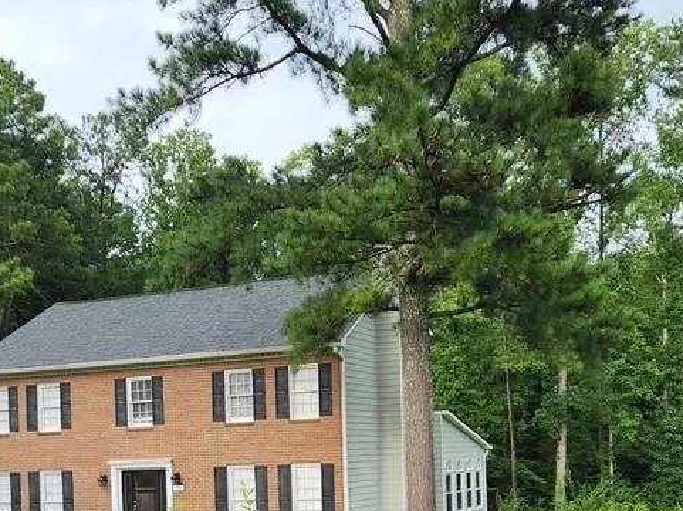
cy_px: 453
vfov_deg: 28.6
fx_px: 966
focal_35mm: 49
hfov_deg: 38.9
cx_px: 325
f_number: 1.8
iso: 20
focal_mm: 5.4
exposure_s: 1/286
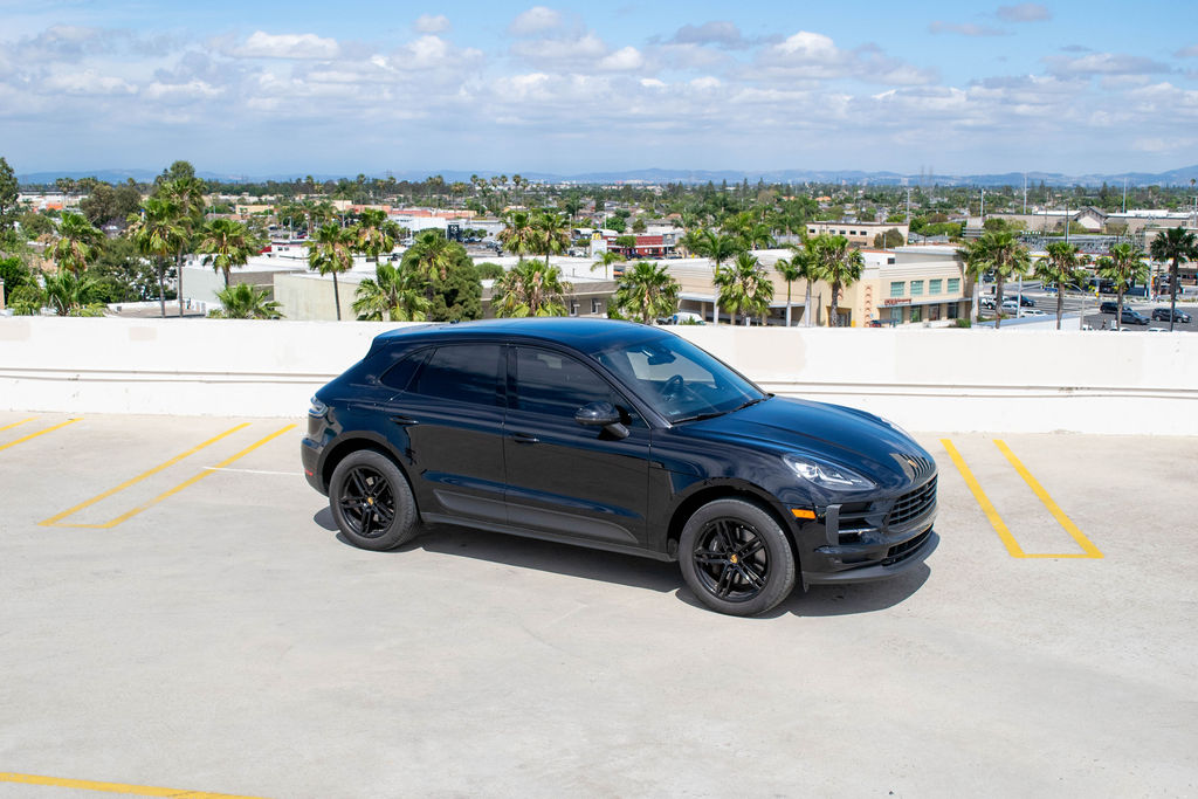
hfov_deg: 47.9
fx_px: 1348
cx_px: 599
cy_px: 400
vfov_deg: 33.0
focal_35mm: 40
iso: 400
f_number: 7.1
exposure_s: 1/2000
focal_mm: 27
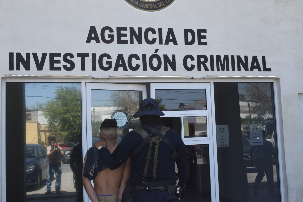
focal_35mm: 51
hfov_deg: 38.9
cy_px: 101
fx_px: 429
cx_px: 152
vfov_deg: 26.5
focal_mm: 34
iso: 320
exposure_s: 1/250
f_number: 8
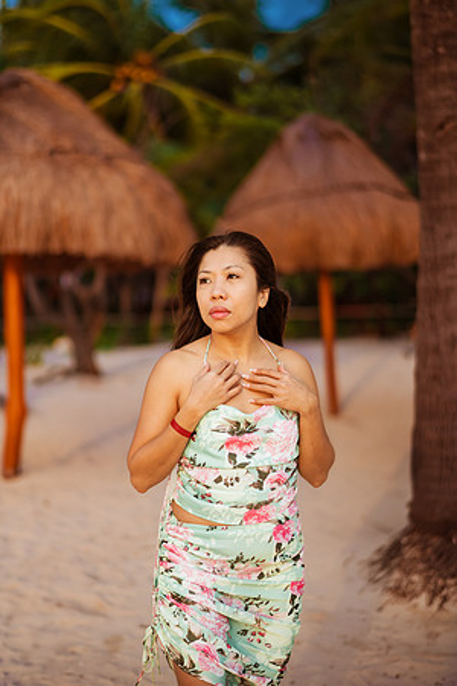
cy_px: 343
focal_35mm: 58
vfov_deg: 34.5
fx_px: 1104
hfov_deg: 23.4
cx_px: 228
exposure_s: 1/8000
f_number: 1.4
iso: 640
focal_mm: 58
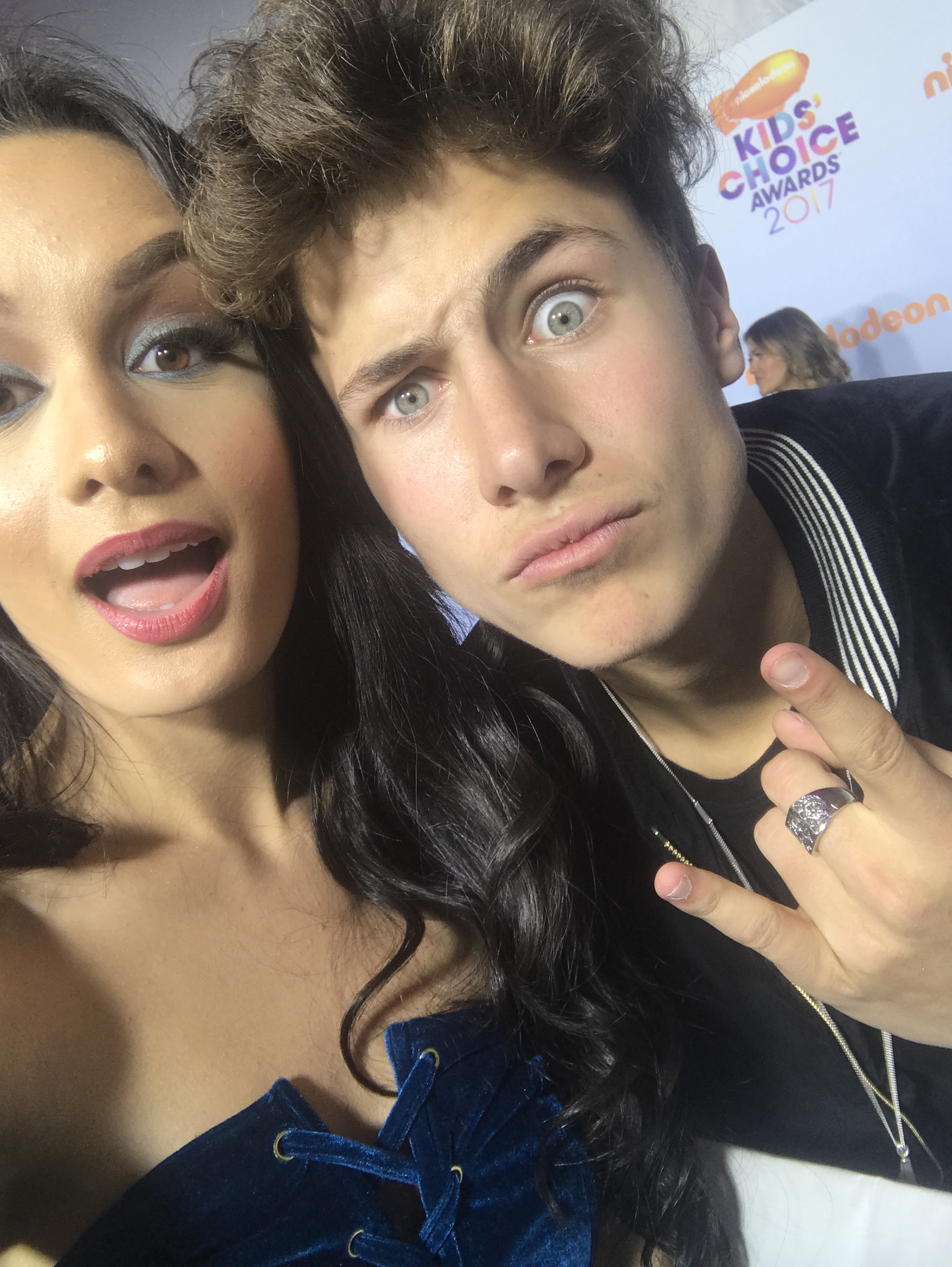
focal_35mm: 35
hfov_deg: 40.7
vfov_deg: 52.6
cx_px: 455
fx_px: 1282
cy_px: 620
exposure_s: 1/100
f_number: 2.2
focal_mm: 2.87
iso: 25
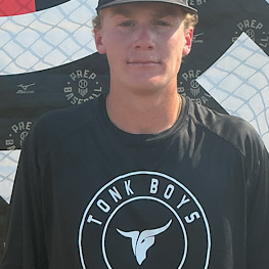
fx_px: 343
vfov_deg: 42.8
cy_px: 131
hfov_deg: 42.8
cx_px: 150
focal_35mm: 39
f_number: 1.8
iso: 25
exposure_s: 1/842
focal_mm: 3
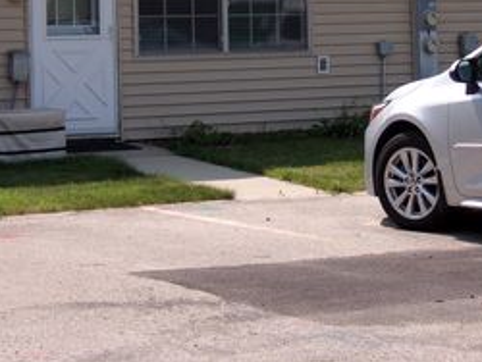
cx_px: 312
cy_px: 3
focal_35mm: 140
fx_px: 1951
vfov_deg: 10.5
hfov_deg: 14.1
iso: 80
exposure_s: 1/350
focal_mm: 12.5
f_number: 4.9
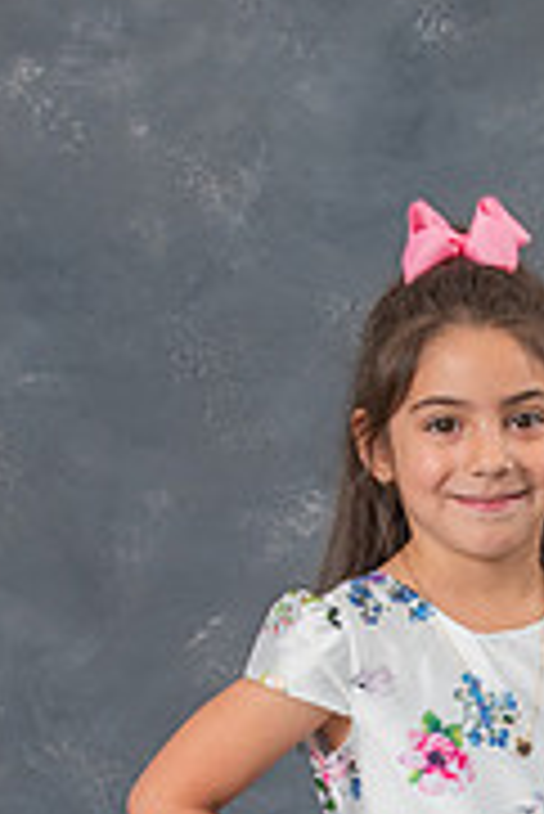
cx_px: 499
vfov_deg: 15.0
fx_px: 3054
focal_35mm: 135
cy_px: 710
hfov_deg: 10.1
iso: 200
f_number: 5.6
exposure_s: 1/160
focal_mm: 27
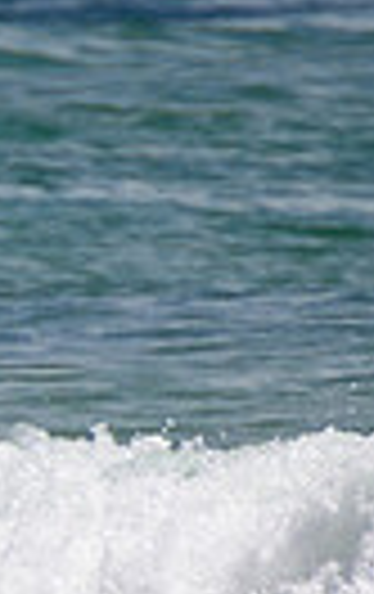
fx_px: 39864
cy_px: 540
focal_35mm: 2455
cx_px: -783
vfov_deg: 0.9
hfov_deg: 0.5
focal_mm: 400
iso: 180
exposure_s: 1/2000
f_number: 5.6
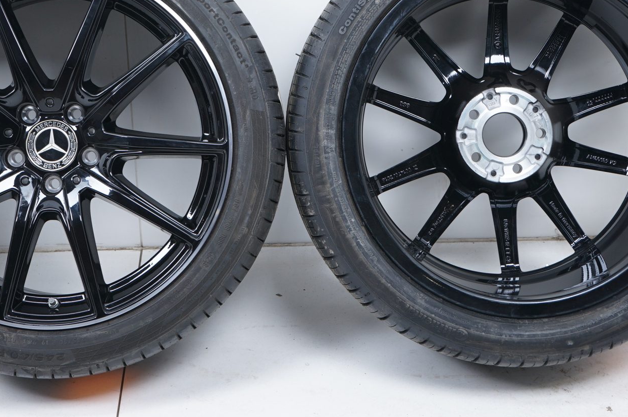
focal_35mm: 71
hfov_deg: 28.5
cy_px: 98
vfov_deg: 19.0
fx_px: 1237
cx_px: 281
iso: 250
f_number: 7.1
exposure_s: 1/125
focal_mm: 46
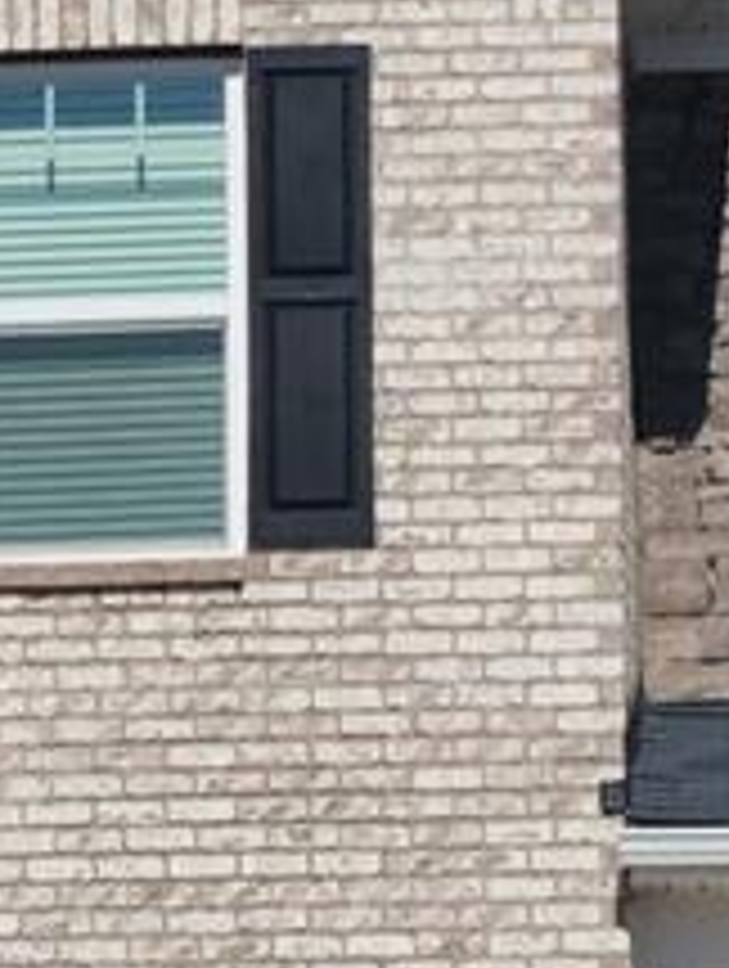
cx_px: 270
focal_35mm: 246
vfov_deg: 8.0
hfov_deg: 6.1
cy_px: 1031
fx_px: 6887
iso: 25
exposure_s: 1/3050
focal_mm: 7
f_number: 2.4
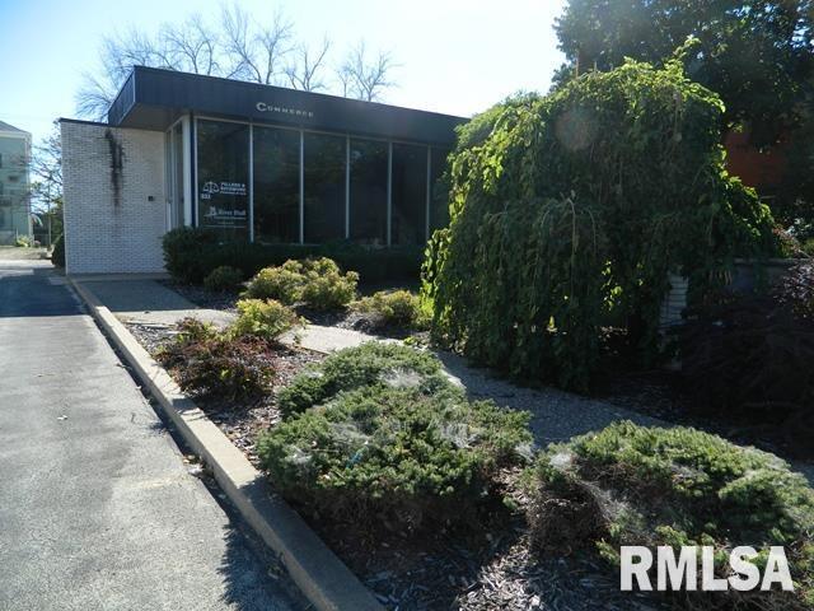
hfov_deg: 69.4
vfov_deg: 54.9
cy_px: 306
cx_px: 407
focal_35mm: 25
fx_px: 588
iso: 80
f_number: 3.1
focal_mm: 4.5
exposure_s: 1/500
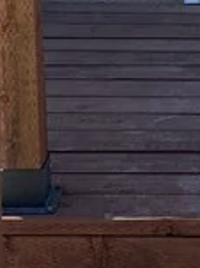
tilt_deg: -8.6
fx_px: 1358
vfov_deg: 10.9
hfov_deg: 8.2
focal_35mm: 176
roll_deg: +0.4
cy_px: -103
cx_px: 345
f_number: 1.8
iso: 32
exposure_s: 1/1362
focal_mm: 4.25
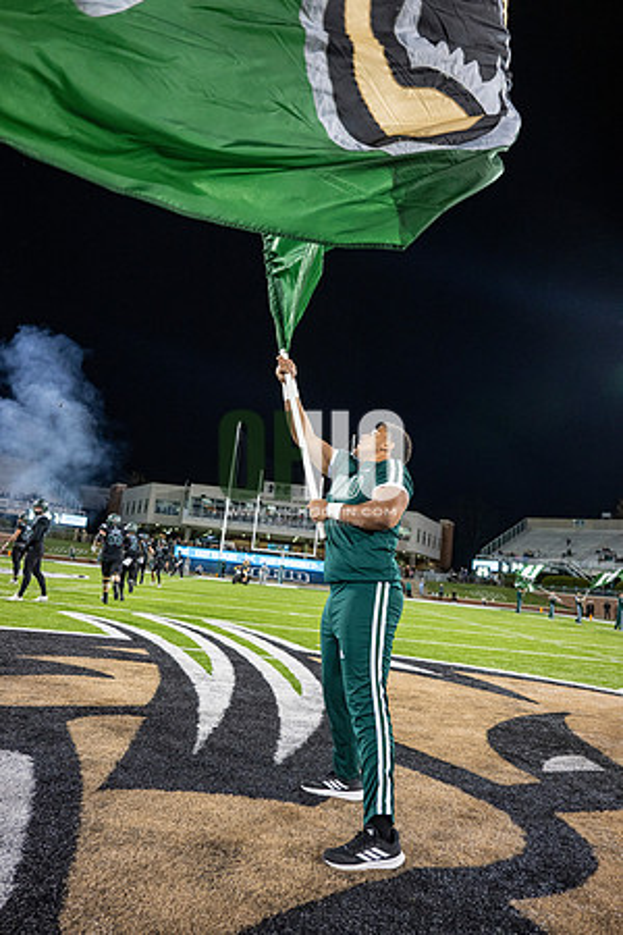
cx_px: 312
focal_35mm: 24
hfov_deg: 53.1
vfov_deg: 73.7
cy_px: 468
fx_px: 623
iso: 1250
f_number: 3.2
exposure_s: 1/500
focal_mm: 24
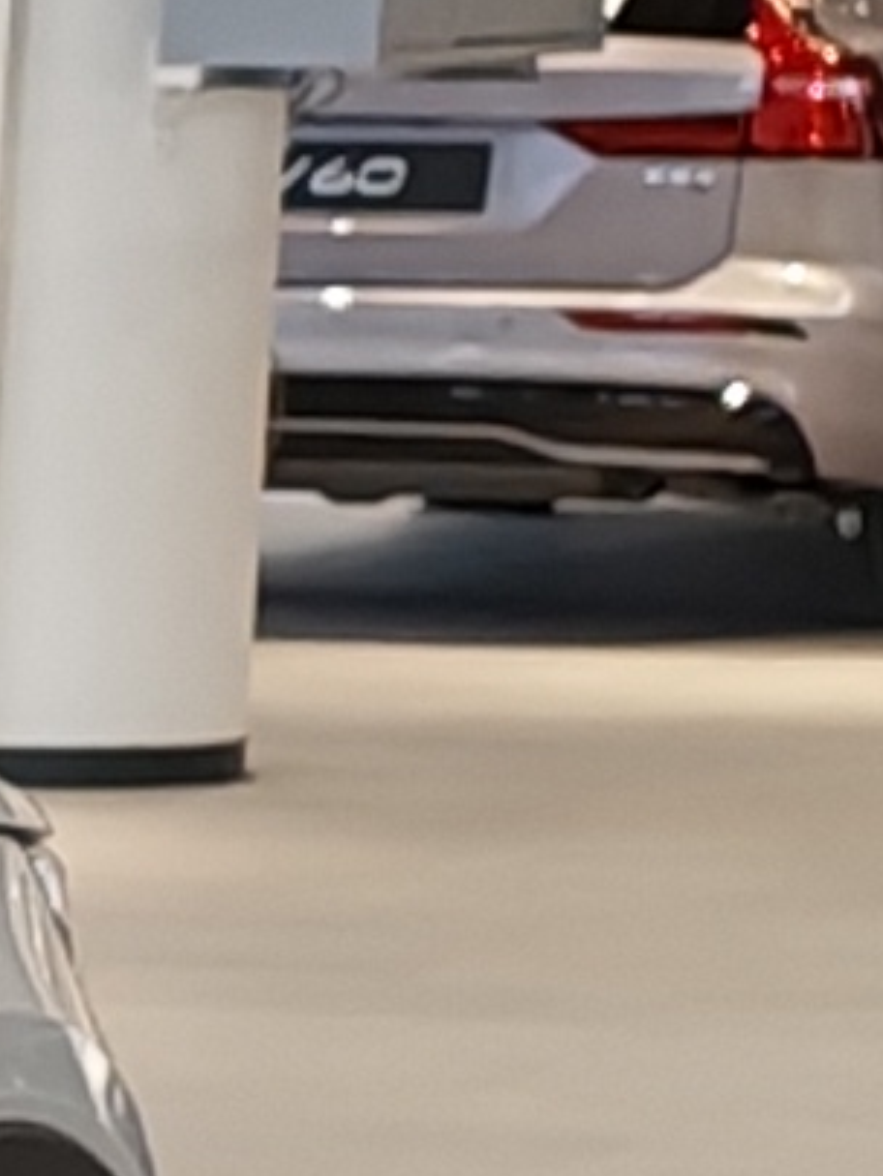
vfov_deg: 5.9
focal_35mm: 334
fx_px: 11354
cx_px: -4740
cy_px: 1838
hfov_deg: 3.7
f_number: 1.9
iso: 92
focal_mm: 6.12
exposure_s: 1/100
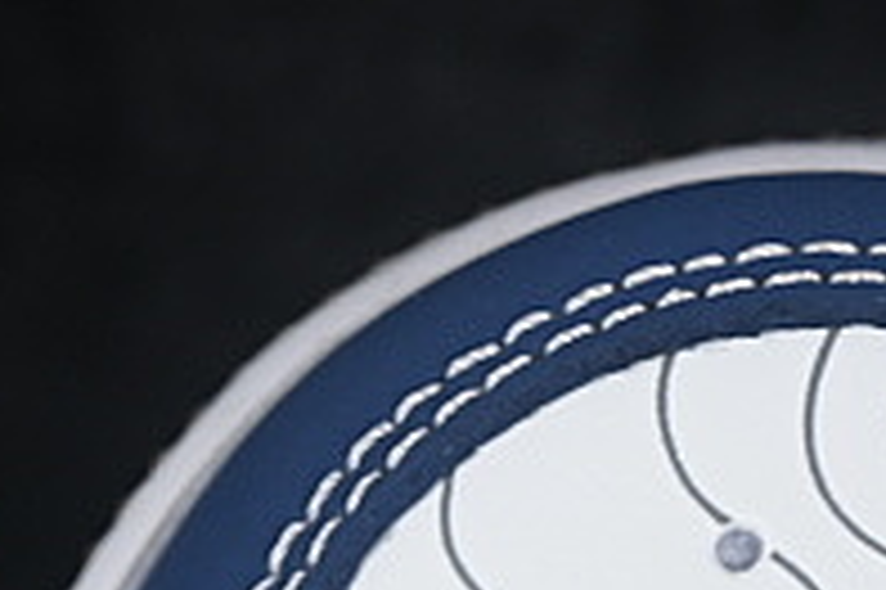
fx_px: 10131
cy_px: 1545
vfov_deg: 3.3
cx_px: 850
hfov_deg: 5.0
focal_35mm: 412
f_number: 7.1
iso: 160
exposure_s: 1/80
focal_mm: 50
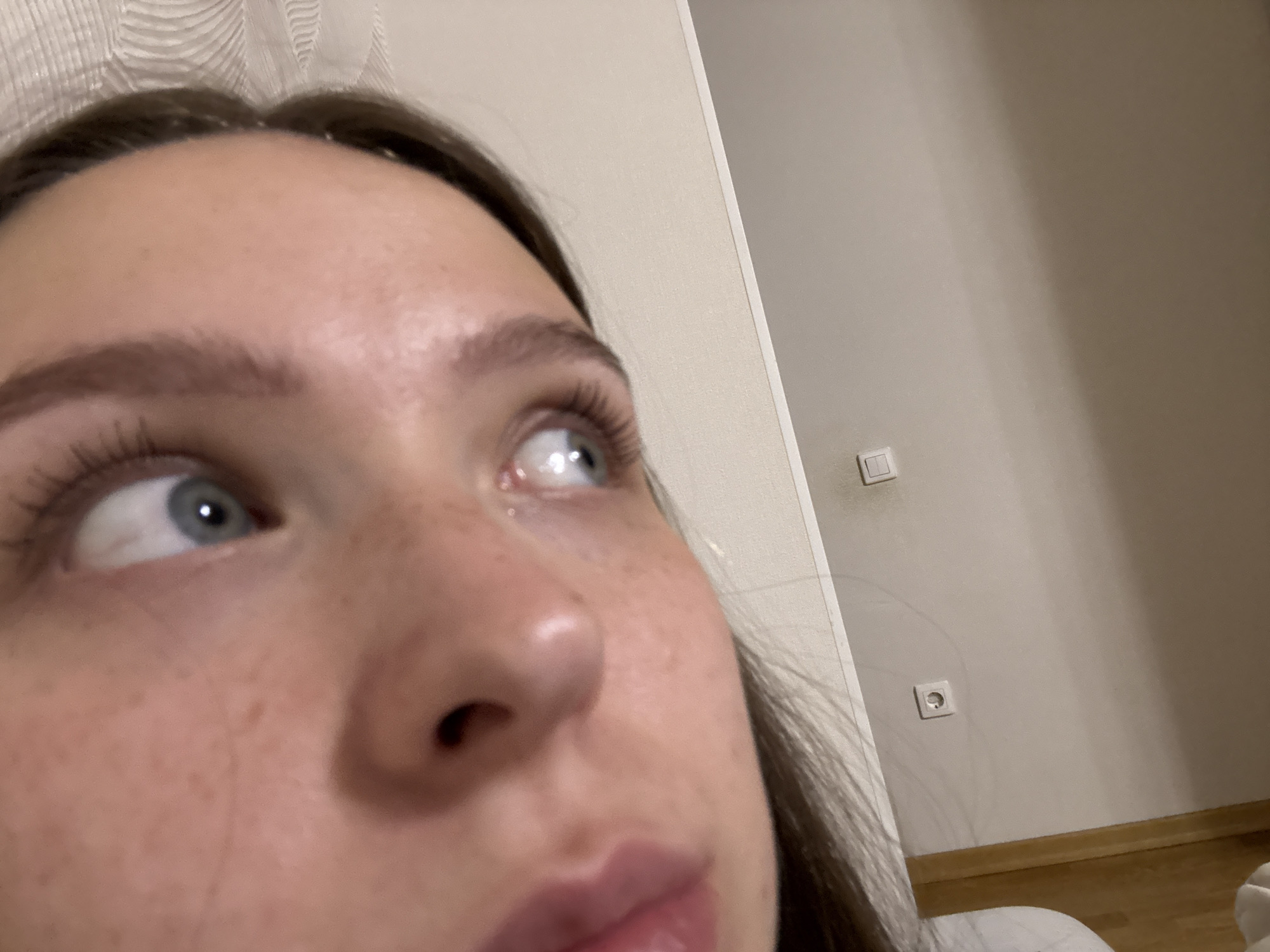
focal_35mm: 23
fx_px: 844
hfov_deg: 73.9
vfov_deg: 58.9
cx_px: 635
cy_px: 476
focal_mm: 2.69
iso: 320
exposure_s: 1/25
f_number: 1.9
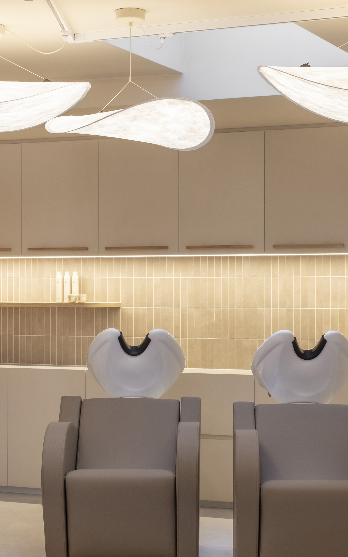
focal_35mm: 84
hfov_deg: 15.5
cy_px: 294
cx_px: 219
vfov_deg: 24.6
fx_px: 1275
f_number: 8
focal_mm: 27.4
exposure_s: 1/1.67
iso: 160
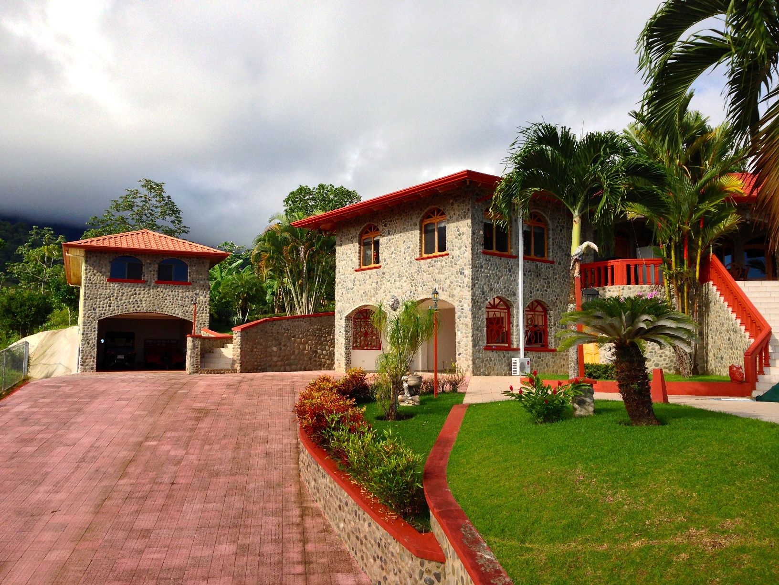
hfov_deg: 55.4
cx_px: 390
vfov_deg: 42.9
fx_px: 743
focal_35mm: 33
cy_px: 292
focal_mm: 4.13
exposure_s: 1/1466
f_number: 2.4
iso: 50
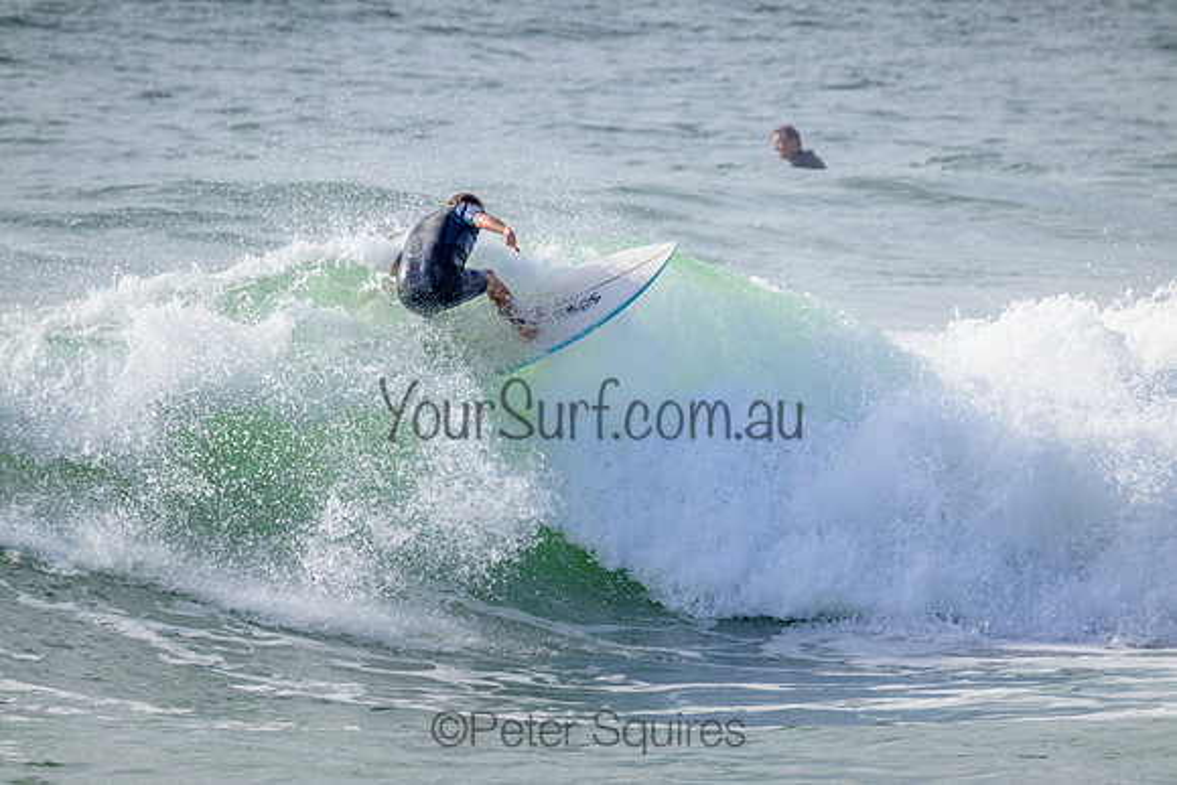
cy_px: 392
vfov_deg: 1.7
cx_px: 588
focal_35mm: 800
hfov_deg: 2.6
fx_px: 26160
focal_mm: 800
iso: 1000
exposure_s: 1/2000
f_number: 11
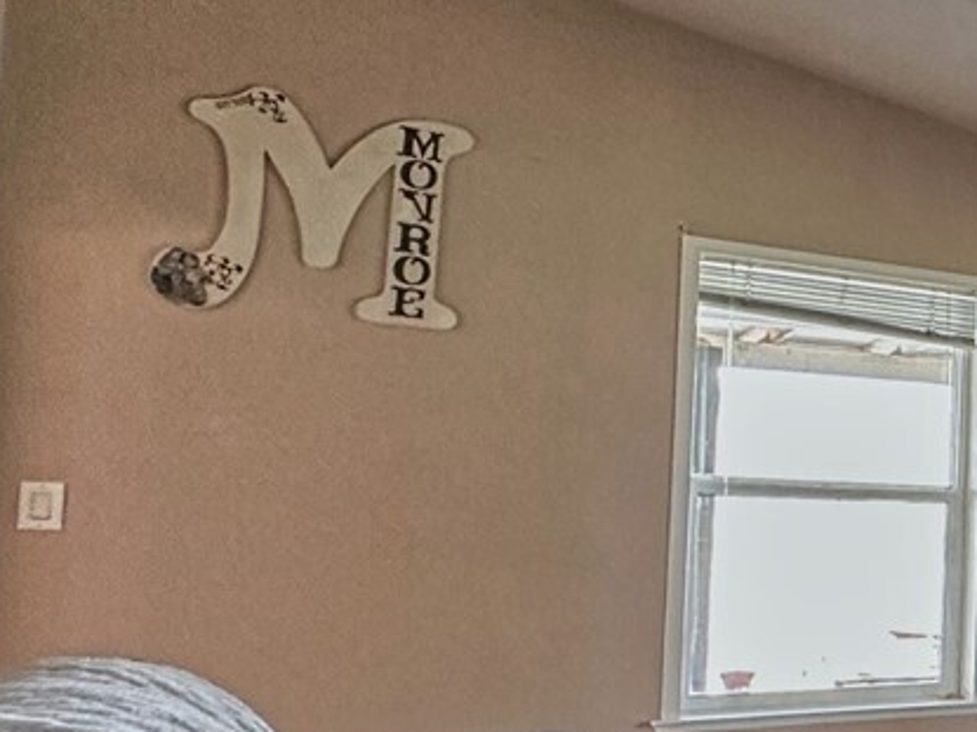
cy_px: 485
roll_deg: -1.4
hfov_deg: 23.7
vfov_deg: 26.9
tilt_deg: +2.3
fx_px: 1524
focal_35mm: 54
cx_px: 1631
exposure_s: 1/60
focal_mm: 2.2
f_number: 2.2
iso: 200
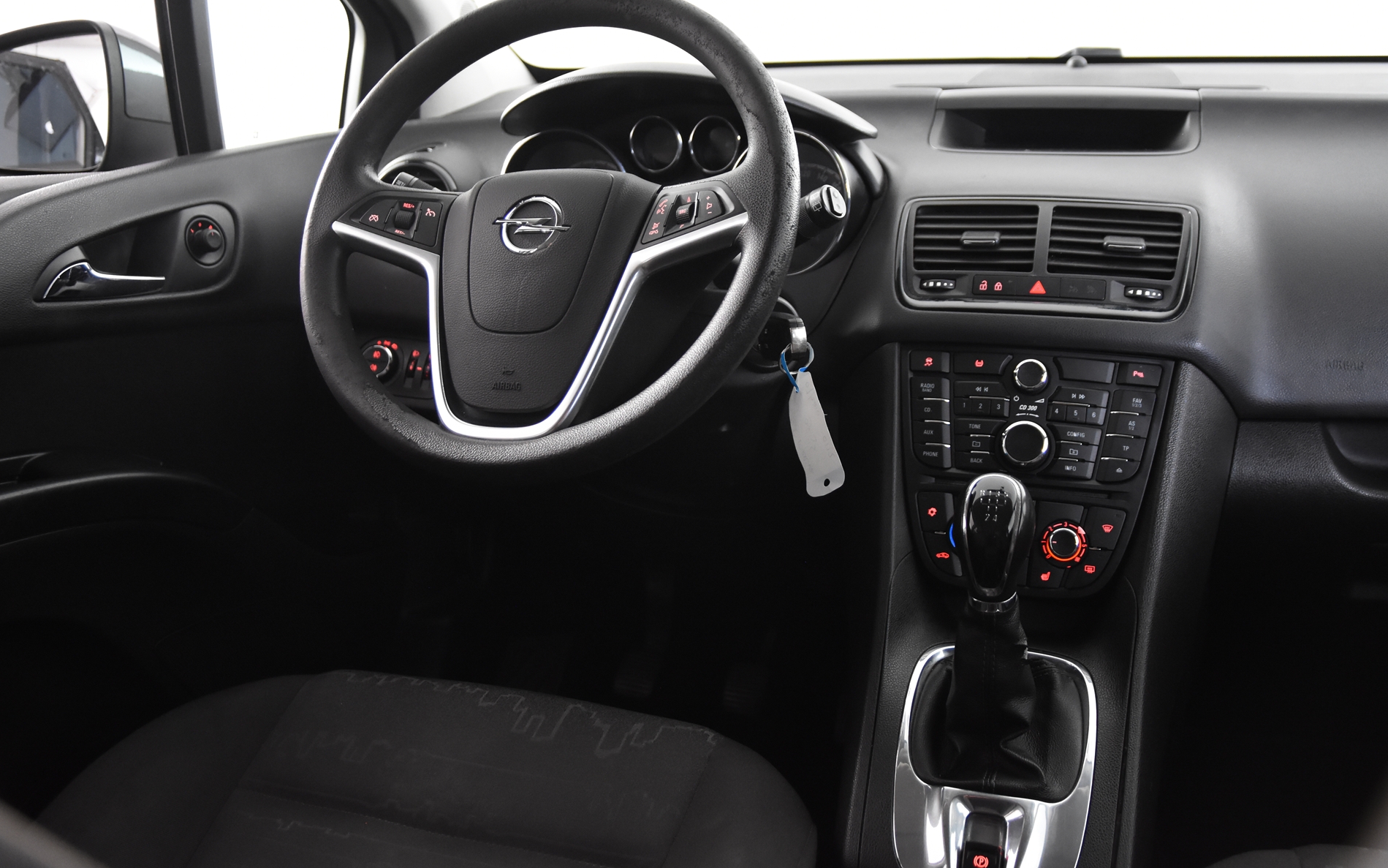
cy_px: 404
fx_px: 1286
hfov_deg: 56.7
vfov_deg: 37.3
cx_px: 692
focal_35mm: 34
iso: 2200
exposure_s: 1/30
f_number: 3
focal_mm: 22
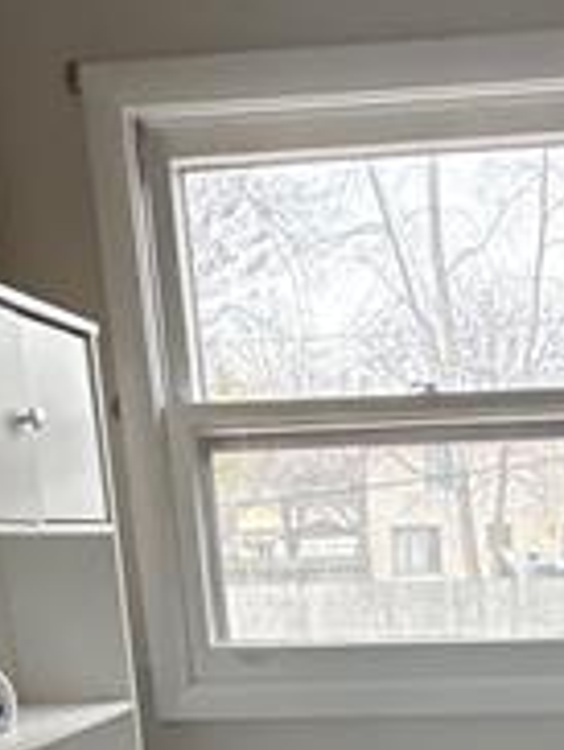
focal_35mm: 59
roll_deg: +1.6
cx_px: 478
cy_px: 1034
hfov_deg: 24.3
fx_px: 1279
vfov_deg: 26.4
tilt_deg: -20.3
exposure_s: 1/99
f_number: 2.2
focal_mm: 2.22
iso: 200
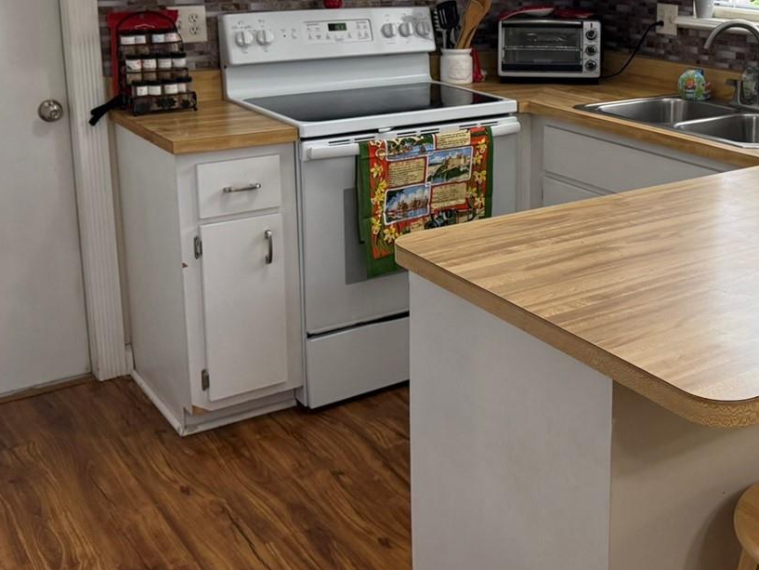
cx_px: 605
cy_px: 126
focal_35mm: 47
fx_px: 1031
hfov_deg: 38.9
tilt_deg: -11.3
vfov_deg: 30.3
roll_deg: -0.8
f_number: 1.78
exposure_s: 1/120
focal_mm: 6.76
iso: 320
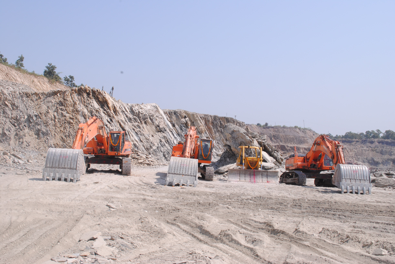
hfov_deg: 49.5
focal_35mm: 39
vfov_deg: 34.3
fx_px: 428
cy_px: 132
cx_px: 198
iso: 200
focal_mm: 26
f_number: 16
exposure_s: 1/125
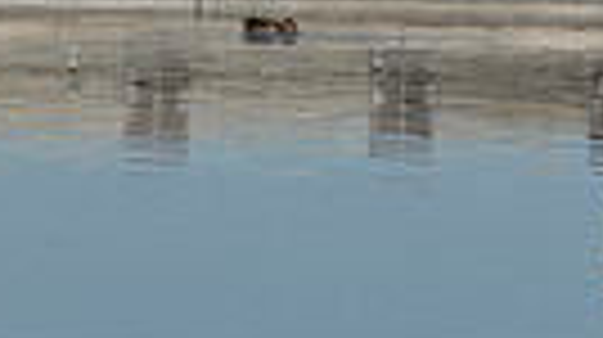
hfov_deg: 4.6
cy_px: -487
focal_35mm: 470
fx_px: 7506
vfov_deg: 2.6
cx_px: 6
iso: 100
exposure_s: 1/125
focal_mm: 85
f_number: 6.3
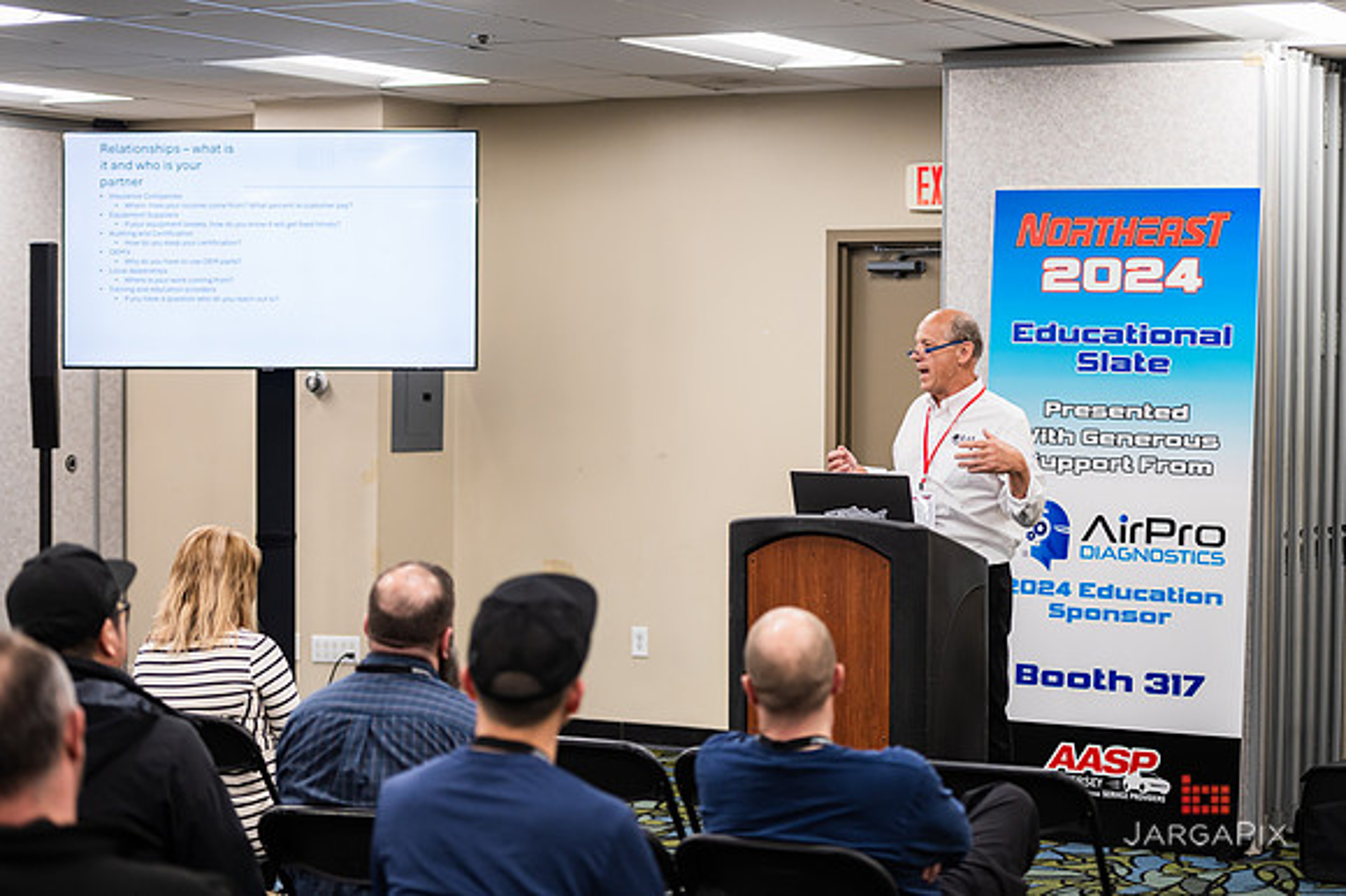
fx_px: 3158
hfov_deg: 24.1
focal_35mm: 85
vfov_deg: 16.1
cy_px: 435
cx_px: 692
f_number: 3.2
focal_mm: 82
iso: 800
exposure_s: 1/200
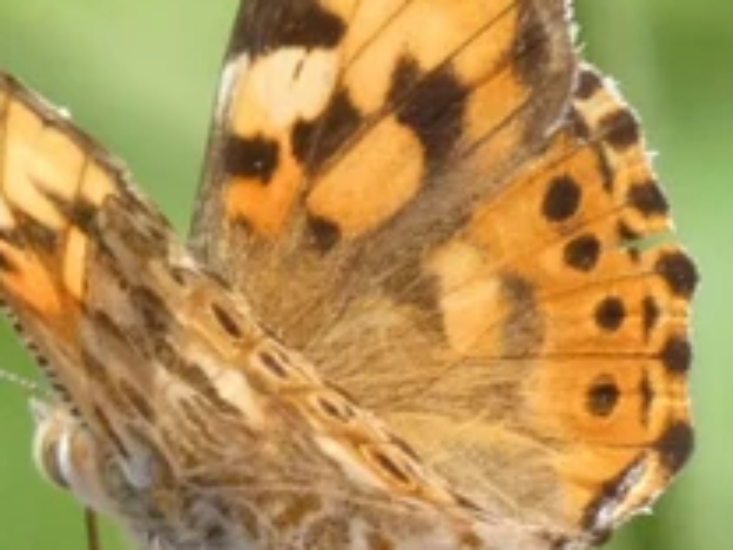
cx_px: 307
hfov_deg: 1.2
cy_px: 229
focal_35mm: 1688
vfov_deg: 0.9
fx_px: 35744
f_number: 7.1
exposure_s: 1/100
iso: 500
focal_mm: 98.3
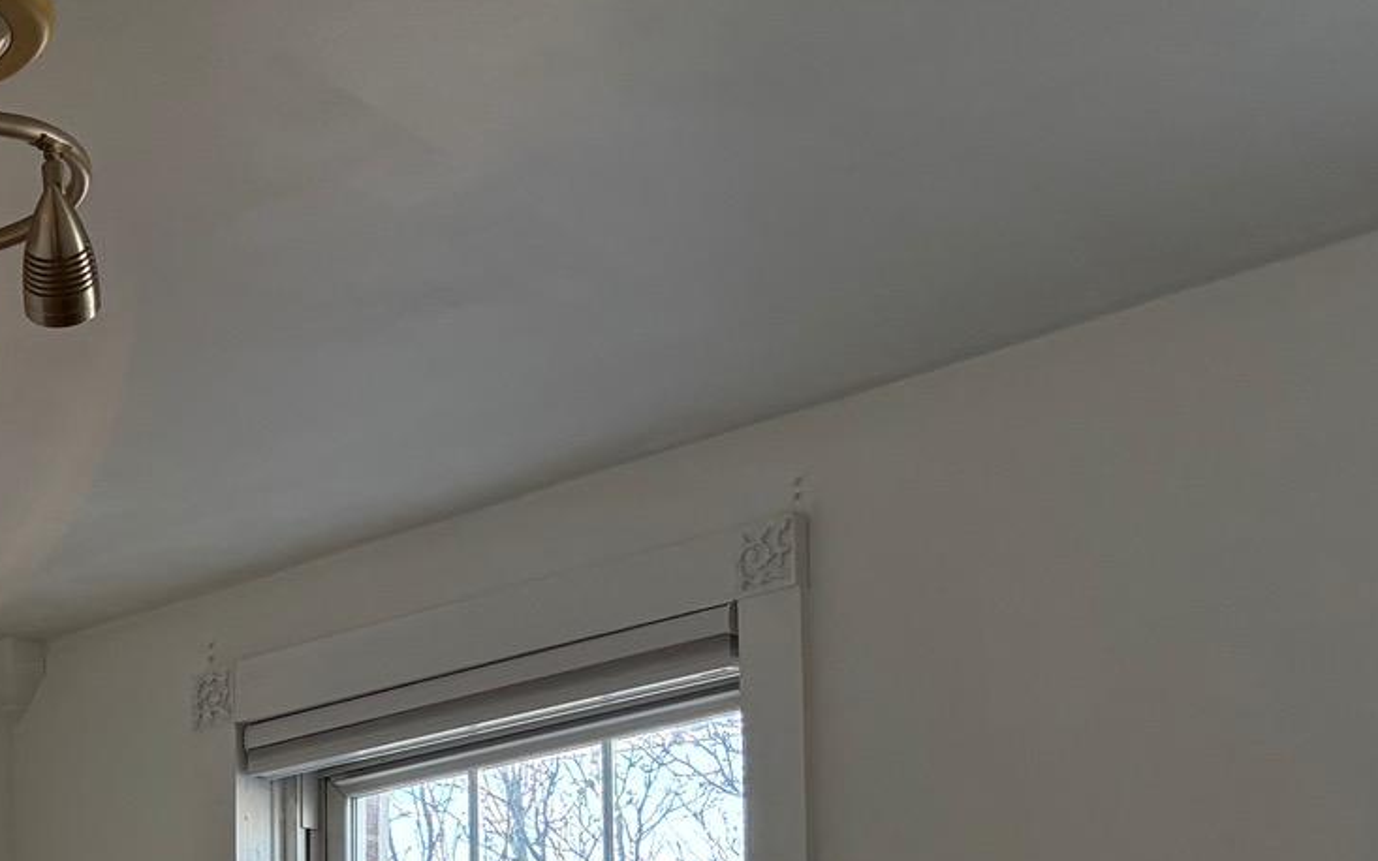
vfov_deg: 15.9
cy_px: 1184
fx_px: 2892
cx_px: -58
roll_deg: +0.4
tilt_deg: +4.5
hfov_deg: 25.3
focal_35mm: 77
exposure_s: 1/109
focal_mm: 5.96
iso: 125
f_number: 1.6
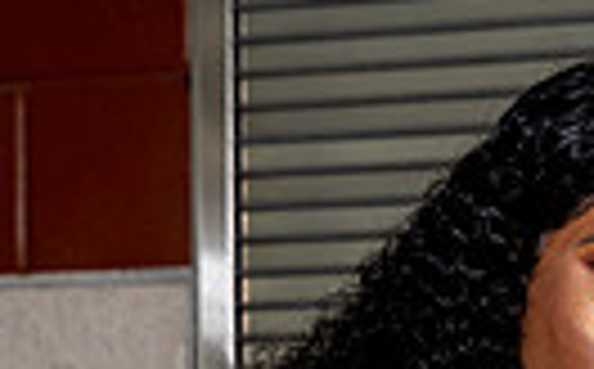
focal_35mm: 233
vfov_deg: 5.4
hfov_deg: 9.0
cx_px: 567
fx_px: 3765
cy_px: 950
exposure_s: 1/125
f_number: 8
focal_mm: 67
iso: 100
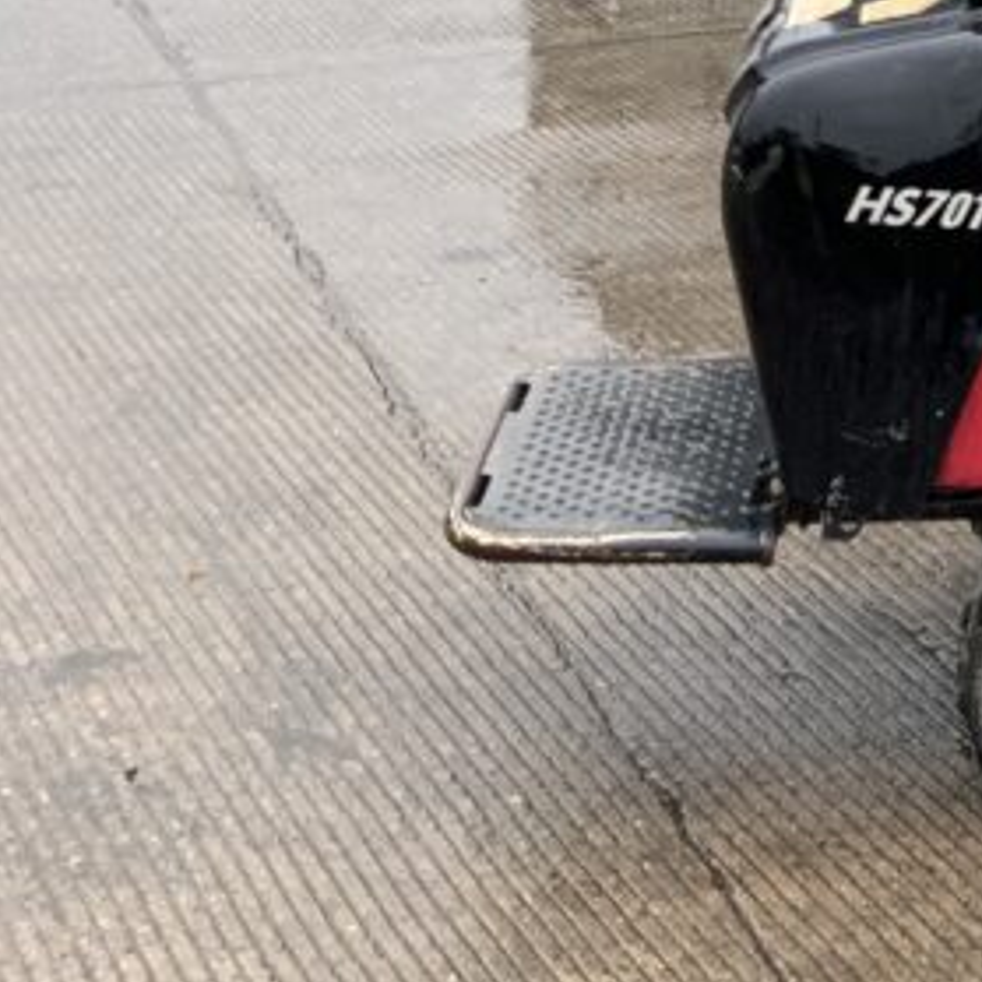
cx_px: 1686
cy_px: -229
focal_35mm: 94
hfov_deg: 16.1
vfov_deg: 17.5
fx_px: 3017
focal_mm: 3
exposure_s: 1/122
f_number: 1.8
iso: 20
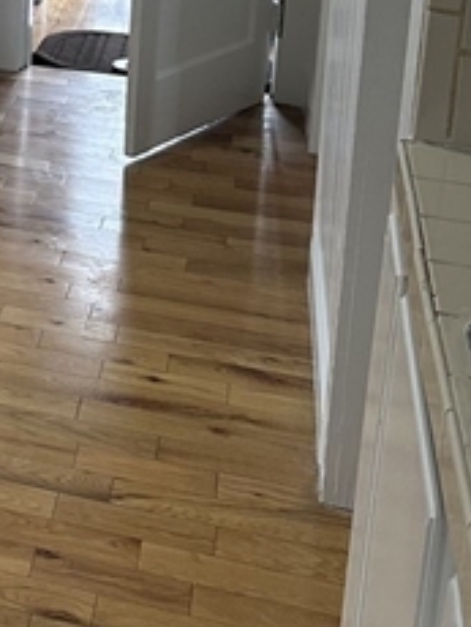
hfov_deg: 16.7
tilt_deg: -10.5
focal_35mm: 80
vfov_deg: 22.5
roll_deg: -0.7
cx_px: -248
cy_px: -123
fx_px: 1449
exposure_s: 1/60
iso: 160
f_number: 1.78
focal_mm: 6.86
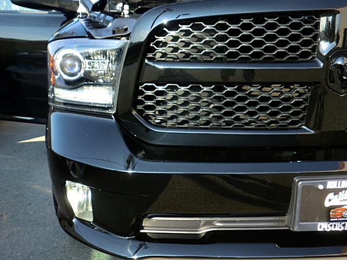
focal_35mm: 31
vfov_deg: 45.4
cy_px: 130
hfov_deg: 58.4
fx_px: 311
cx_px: 174
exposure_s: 1/160
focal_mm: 5.58
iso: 64
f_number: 2.8
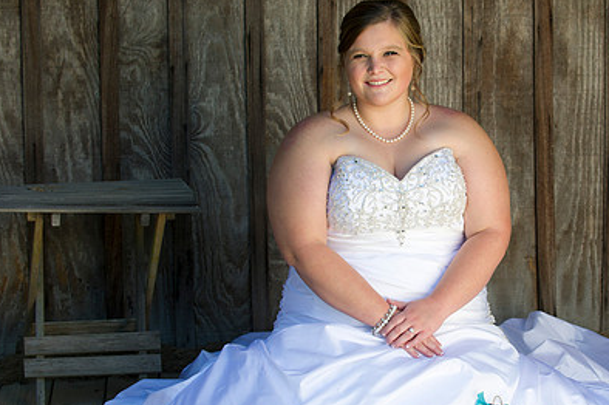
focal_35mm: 103
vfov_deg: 13.3
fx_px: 1741
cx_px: 427
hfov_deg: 19.7
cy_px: 255
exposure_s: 1/160
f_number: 4.5
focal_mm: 70
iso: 200
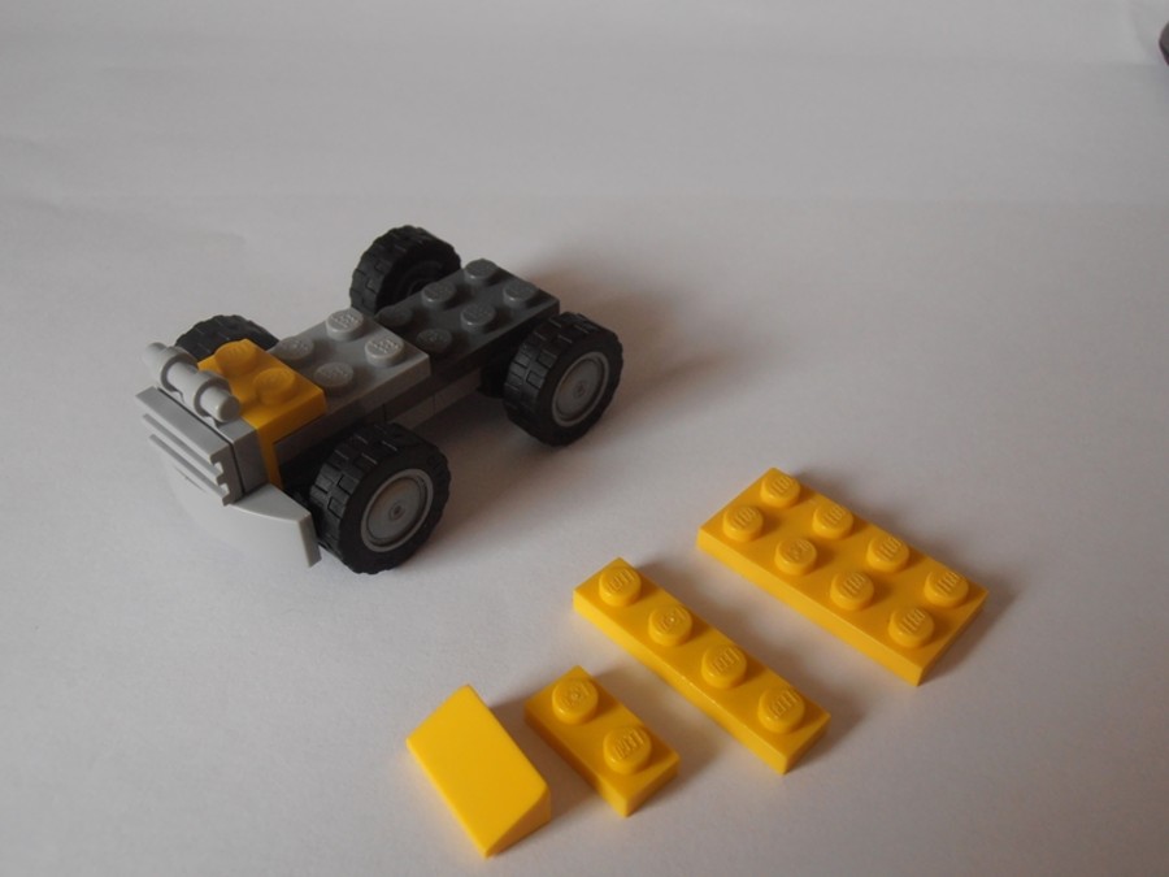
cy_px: 438
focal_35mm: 37
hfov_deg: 50.1
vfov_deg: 38.7
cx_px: 584
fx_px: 1250
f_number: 3.9
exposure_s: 1/30
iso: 125
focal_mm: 6.61
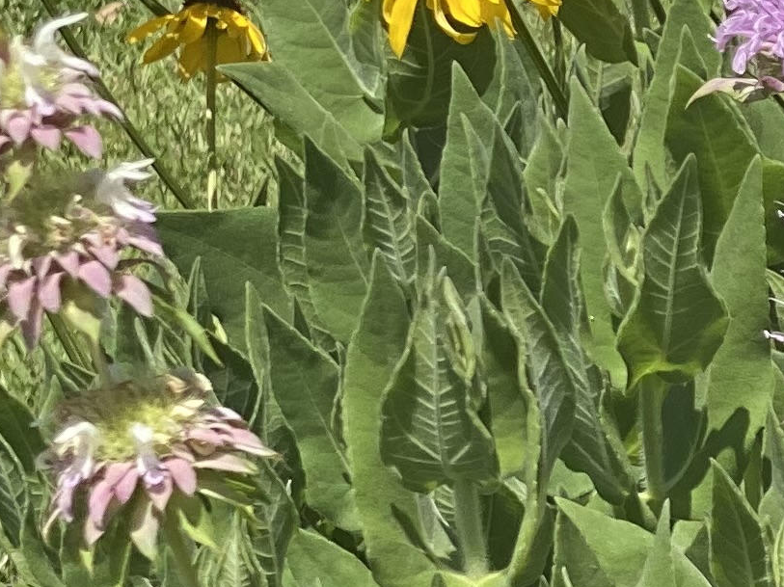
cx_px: 1676
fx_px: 5841
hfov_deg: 7.3
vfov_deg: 5.7
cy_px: 29
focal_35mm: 258
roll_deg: +0.2
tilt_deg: -13.5
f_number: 2
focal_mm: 6
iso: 20
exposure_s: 1/1170
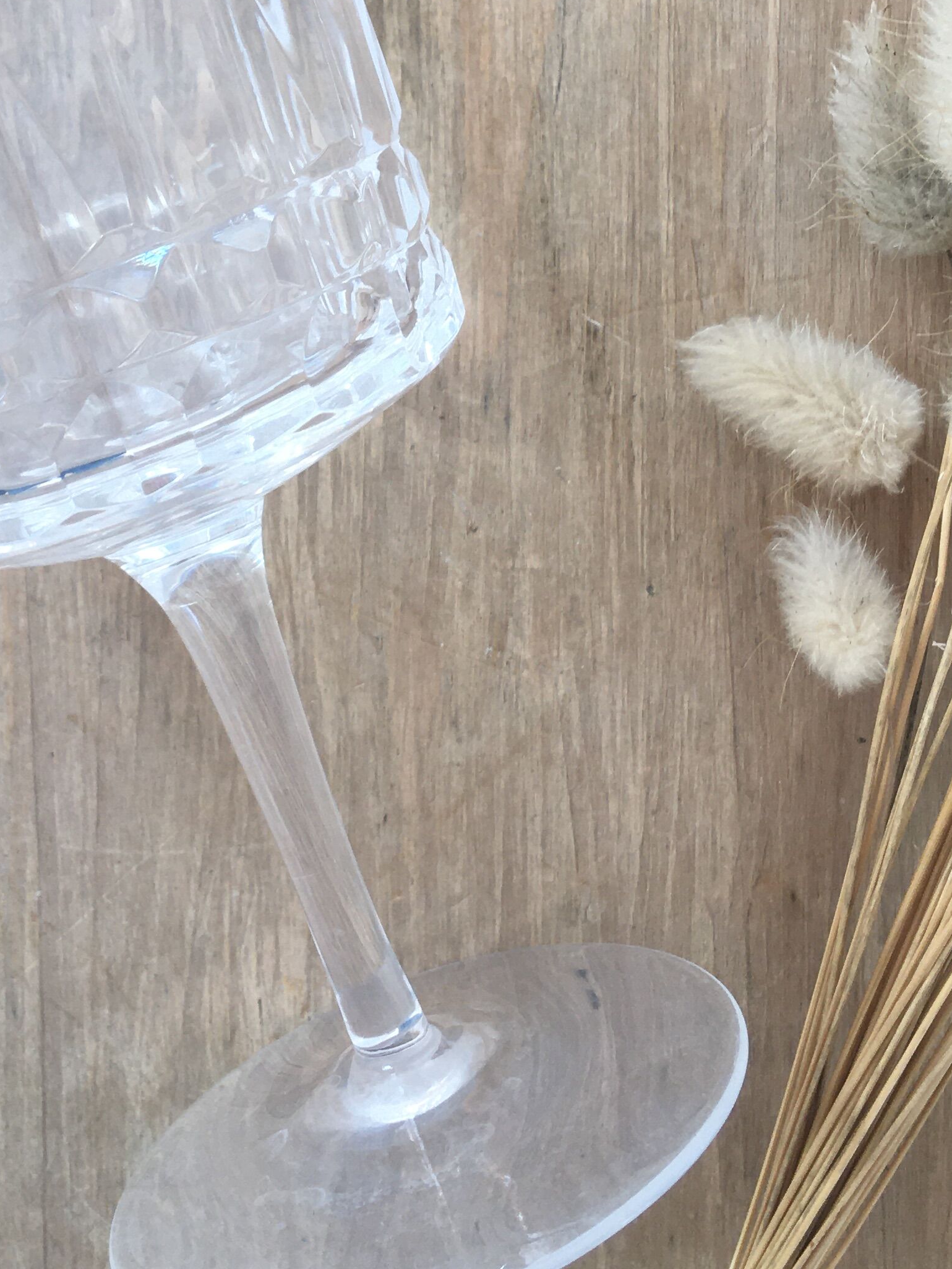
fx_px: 2089
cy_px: 368
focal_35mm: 57
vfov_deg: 33.3
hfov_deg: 25.5
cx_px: 279
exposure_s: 1/50
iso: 32
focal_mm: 4.15
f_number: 2.2
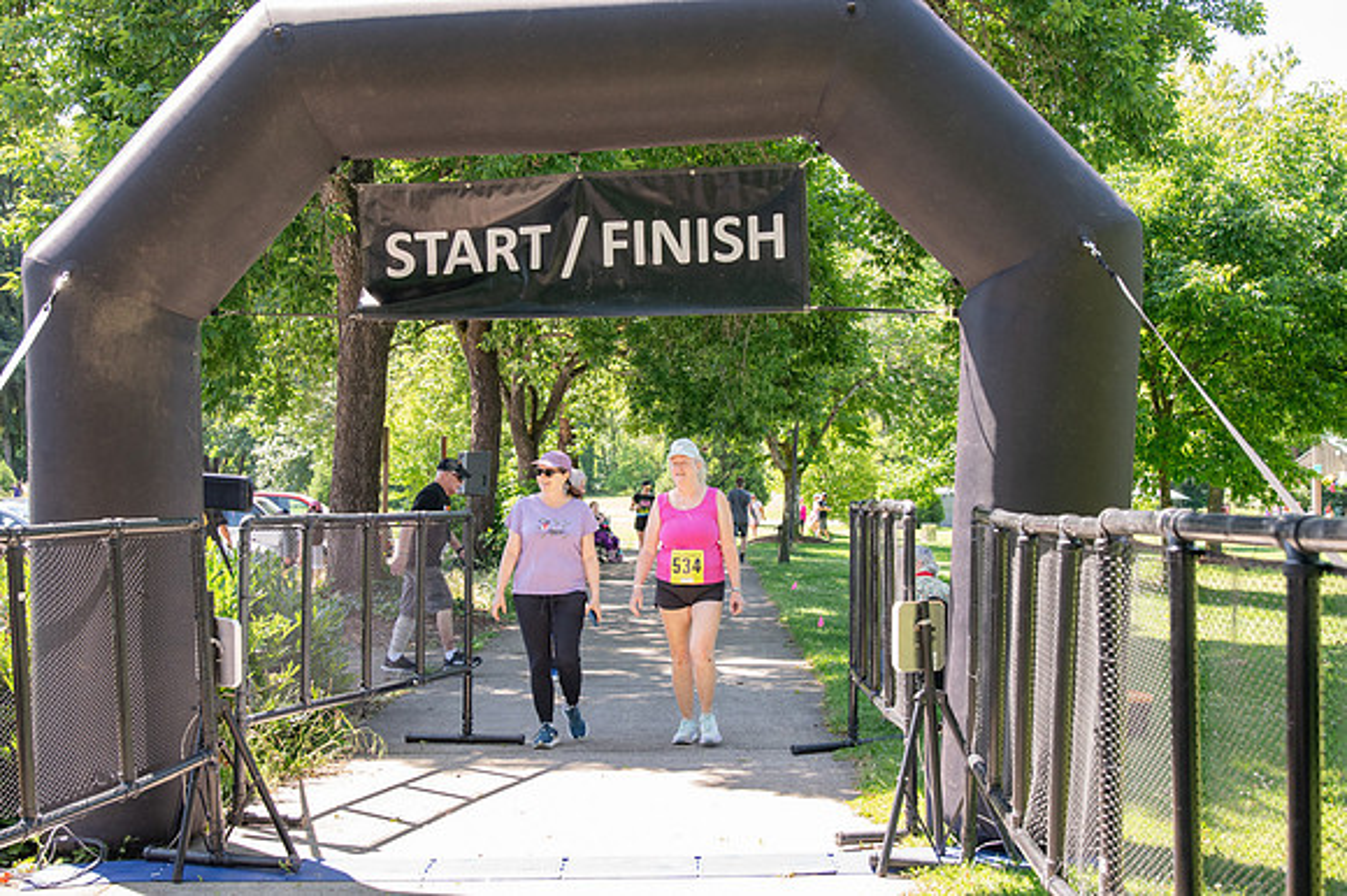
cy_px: 448
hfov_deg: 42.8
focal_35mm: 46
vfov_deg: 29.2
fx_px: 1720
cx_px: 674
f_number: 4
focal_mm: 31
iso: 500
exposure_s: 1/400
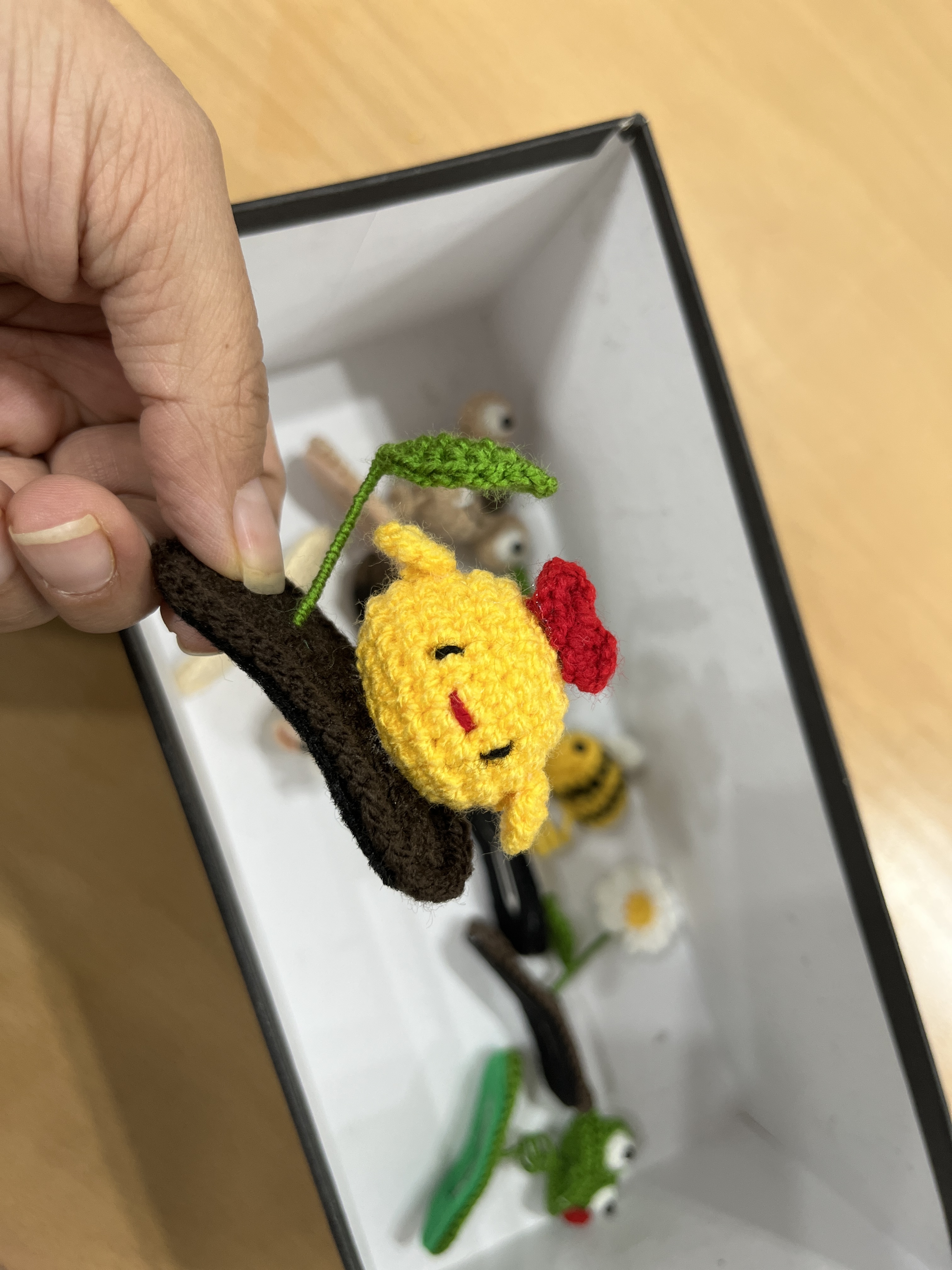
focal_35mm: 26
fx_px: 953
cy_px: 635
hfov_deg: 53.1
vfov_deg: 67.3
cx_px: 476
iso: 125
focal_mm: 5.1
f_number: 1.6
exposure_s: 1/50
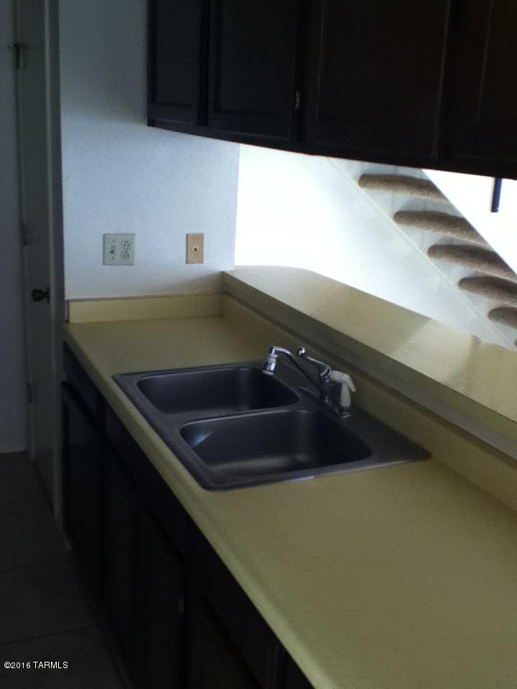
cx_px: 258
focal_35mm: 32
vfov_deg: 56.8
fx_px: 637
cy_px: 344
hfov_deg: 44.2
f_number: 2.4
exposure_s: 1/60
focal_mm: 3.85
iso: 100
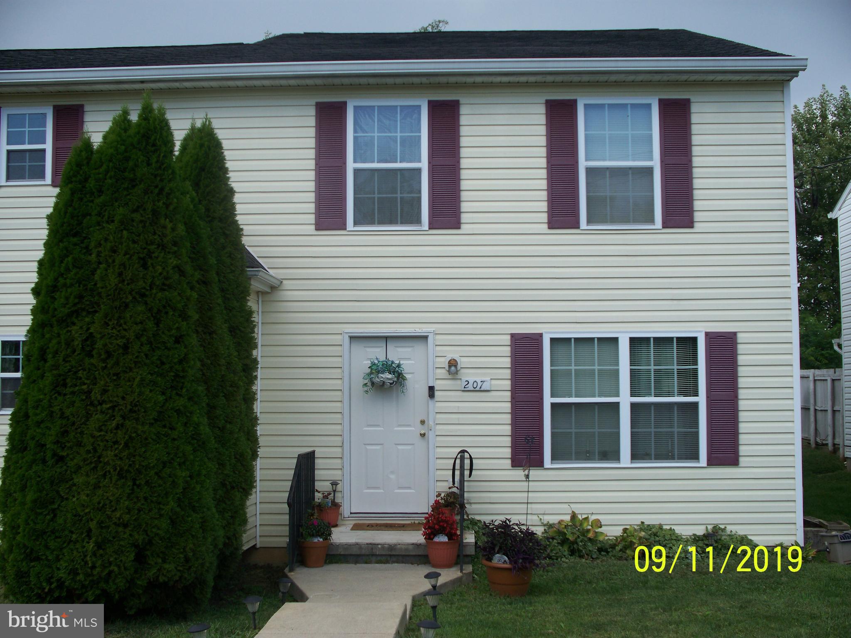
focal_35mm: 47
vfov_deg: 30.9
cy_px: 319
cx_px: 426
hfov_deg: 40.4
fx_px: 1155
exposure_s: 1/320
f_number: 2.9
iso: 64
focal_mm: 9.86
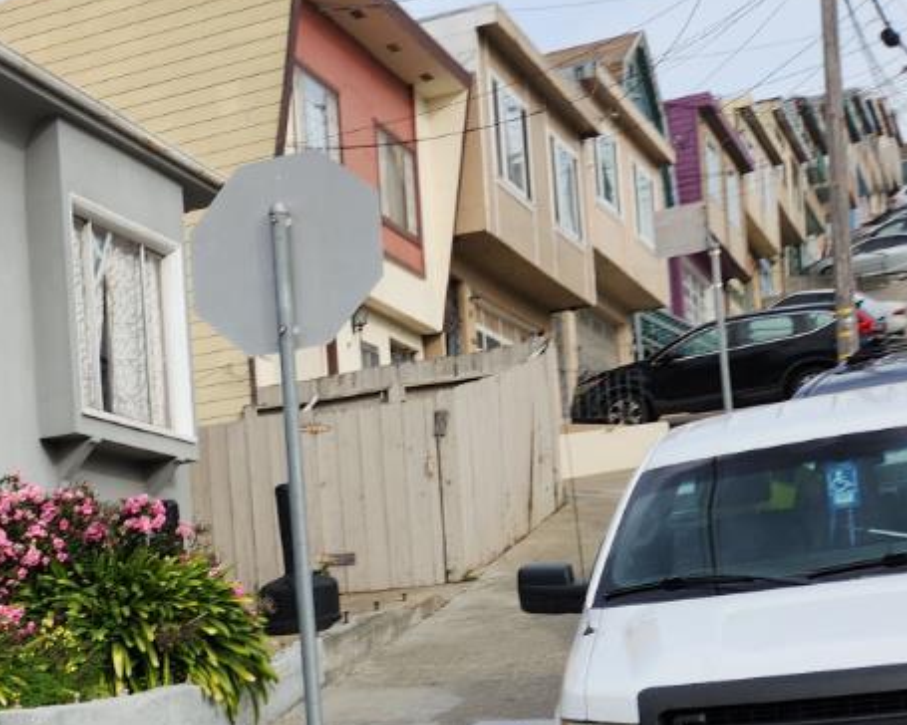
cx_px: -239
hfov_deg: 23.1
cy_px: 742
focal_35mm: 74
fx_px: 1986
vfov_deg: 20.0
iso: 20
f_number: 1.8
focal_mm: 5.4
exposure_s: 1/892
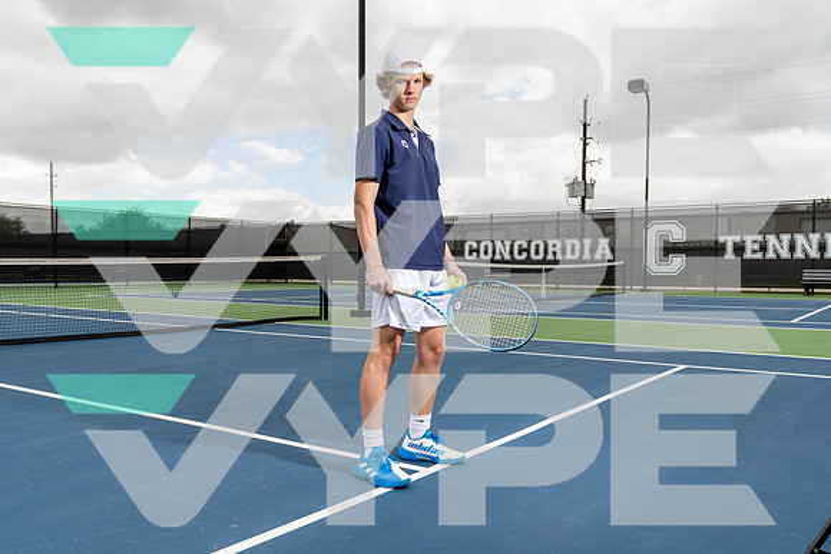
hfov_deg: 60.3
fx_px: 716
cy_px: 277
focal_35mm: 31
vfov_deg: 42.3
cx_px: 416
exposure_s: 1/250
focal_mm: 31
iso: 100
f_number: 5.6
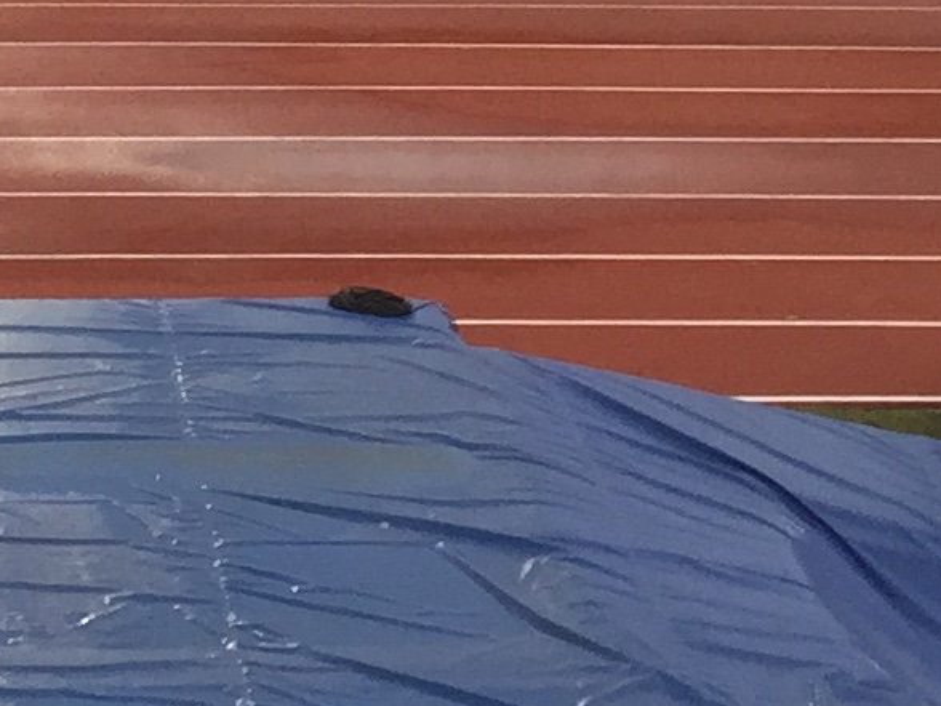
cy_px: -1122
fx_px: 4377
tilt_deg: +3.7
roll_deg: +0.0
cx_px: -115
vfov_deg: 8.3
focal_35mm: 161
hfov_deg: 12.1
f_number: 2.2
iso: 32
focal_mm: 4.15
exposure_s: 1/120
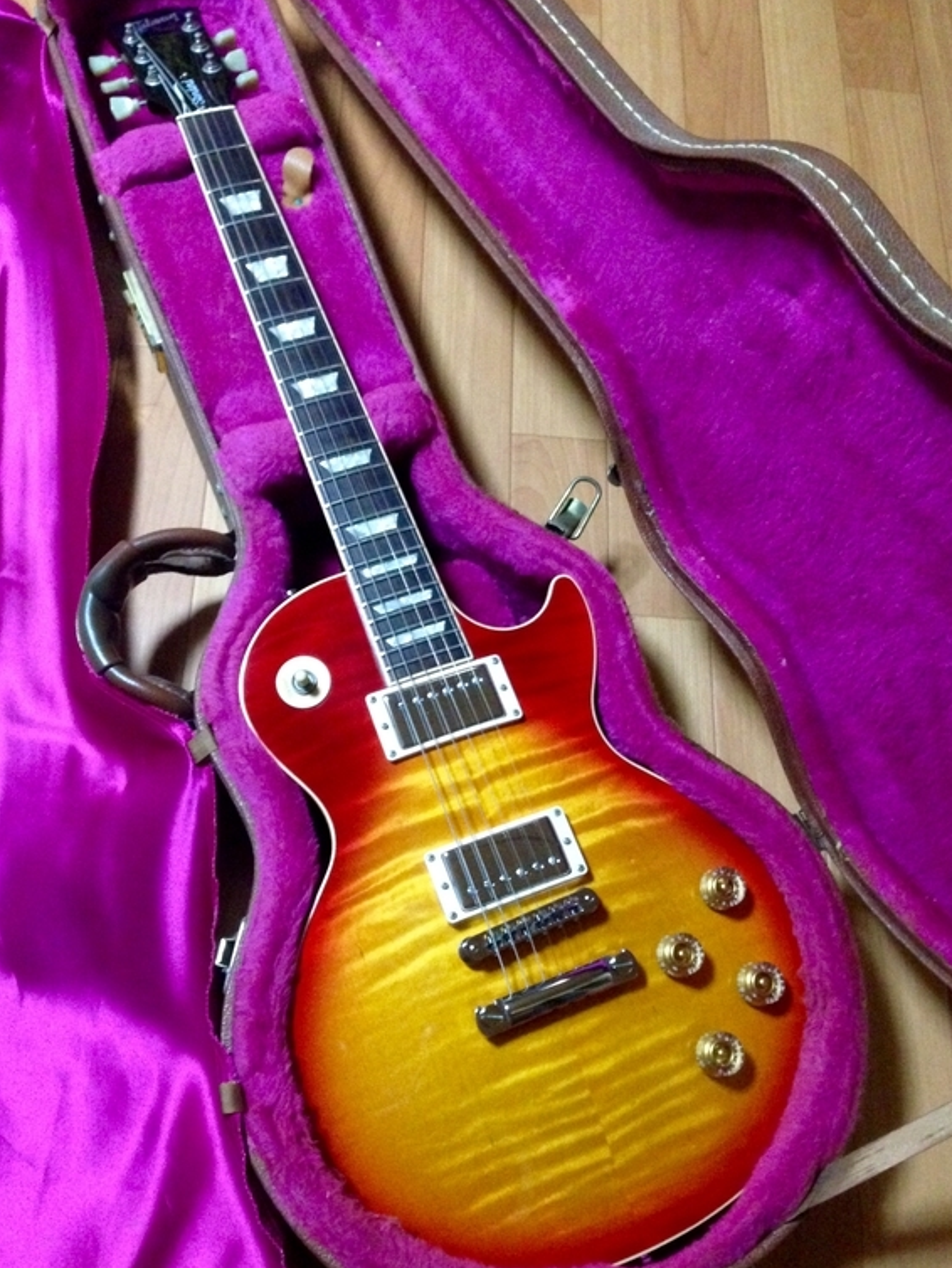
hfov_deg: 40.7
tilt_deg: -62.8
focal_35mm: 35
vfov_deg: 52.6
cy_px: 663
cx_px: 501
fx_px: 1283
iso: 640
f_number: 2.4
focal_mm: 4.12
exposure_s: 1/15
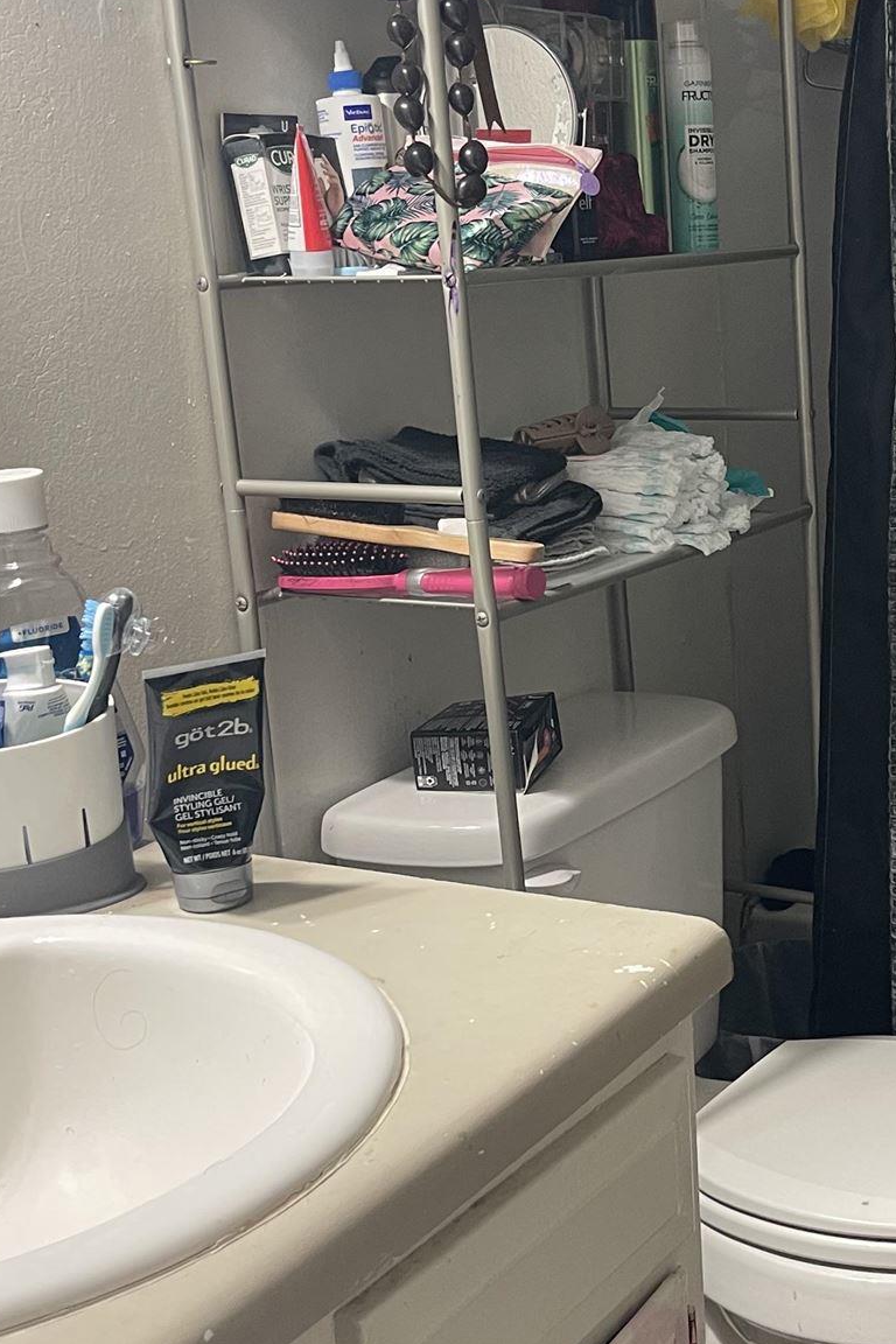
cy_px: 704
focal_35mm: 52
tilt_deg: -12.8
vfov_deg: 38.2
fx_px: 1941
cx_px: 768
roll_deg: +2.4
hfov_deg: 25.4
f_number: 1.6
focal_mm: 5.1
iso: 250
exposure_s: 1/60
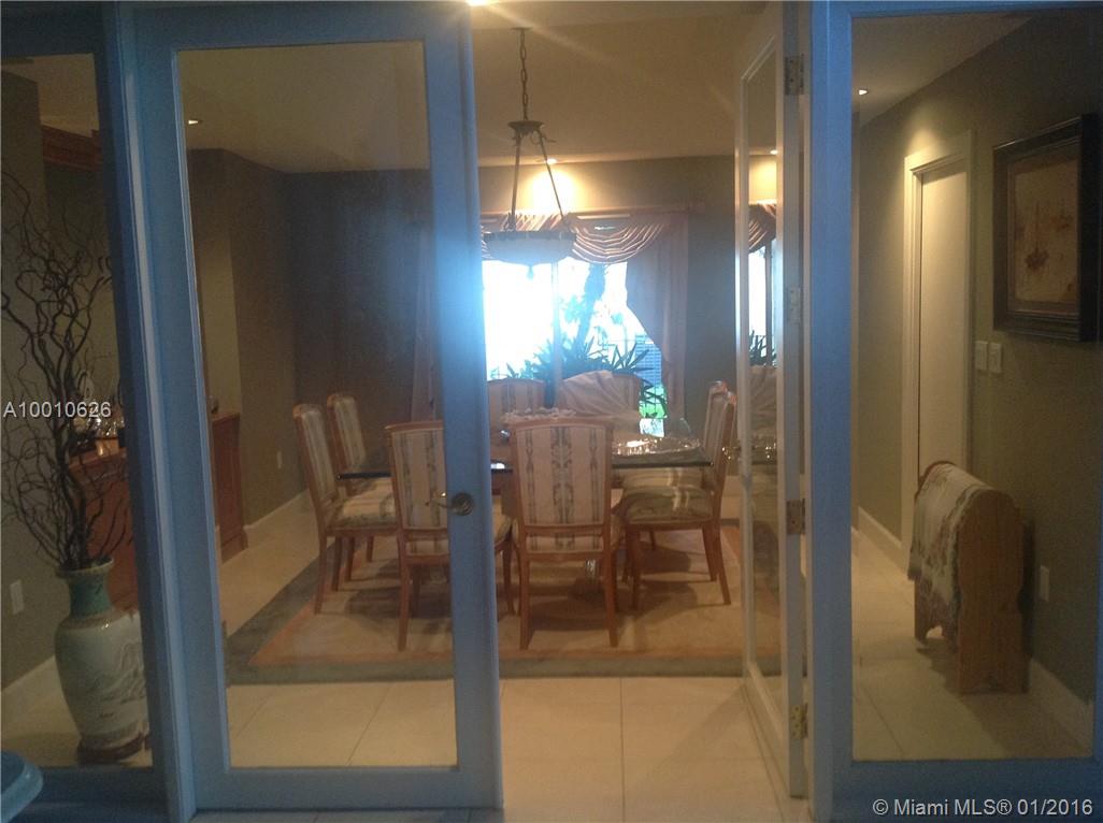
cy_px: 412
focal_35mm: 35
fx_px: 1113
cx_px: 552
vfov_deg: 40.6
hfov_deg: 52.7
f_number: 2.4
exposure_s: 1/15
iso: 200
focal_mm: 4.28
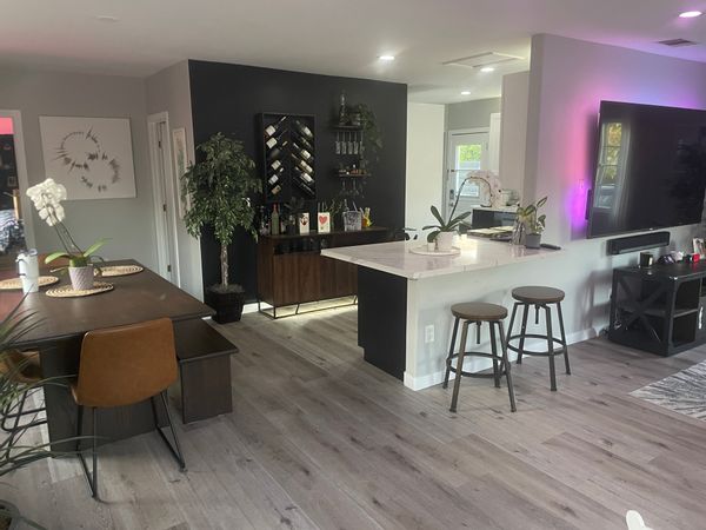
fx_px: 530
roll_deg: +0.5
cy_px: 265
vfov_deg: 53.1
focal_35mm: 26
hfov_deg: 67.3
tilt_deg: -10.2
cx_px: 353
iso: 640
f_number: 1.6
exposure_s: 1/33
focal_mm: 4.2
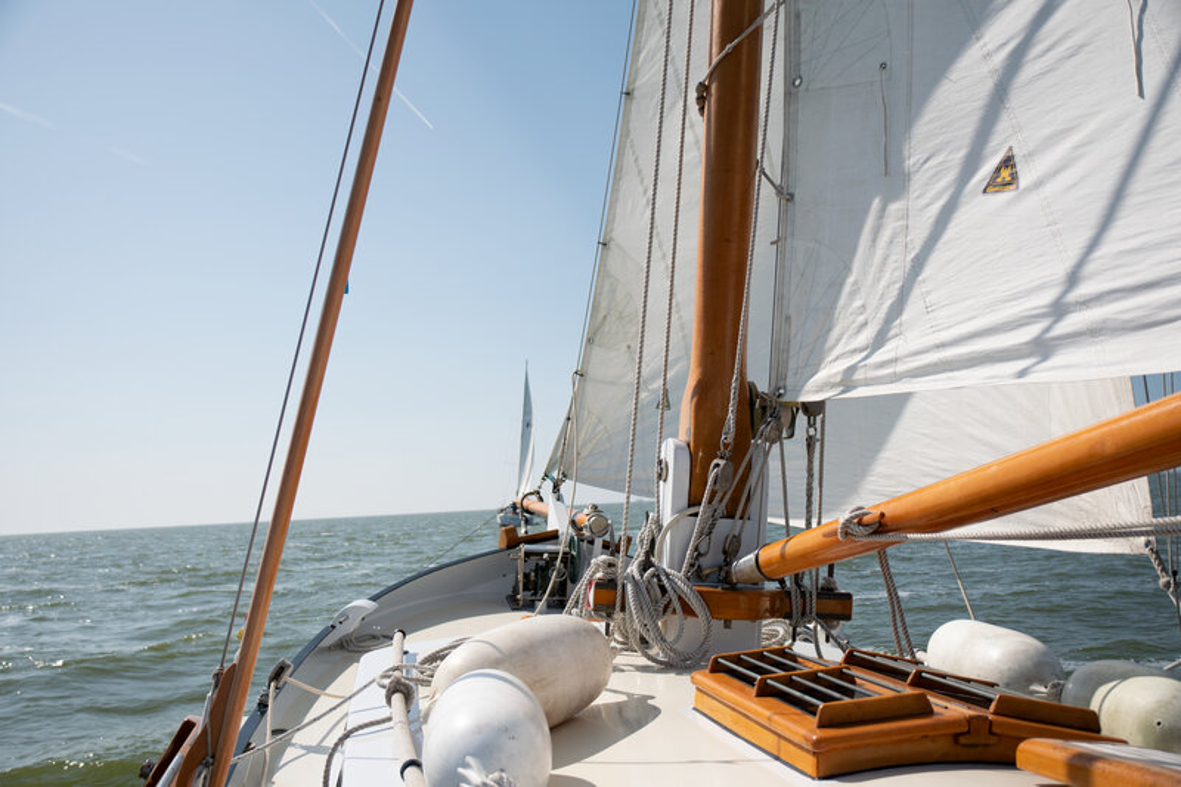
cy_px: 394
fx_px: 1082
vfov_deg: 40.0
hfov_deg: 57.2
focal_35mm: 33
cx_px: 590
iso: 100
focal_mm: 22
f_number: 3
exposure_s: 1/3200
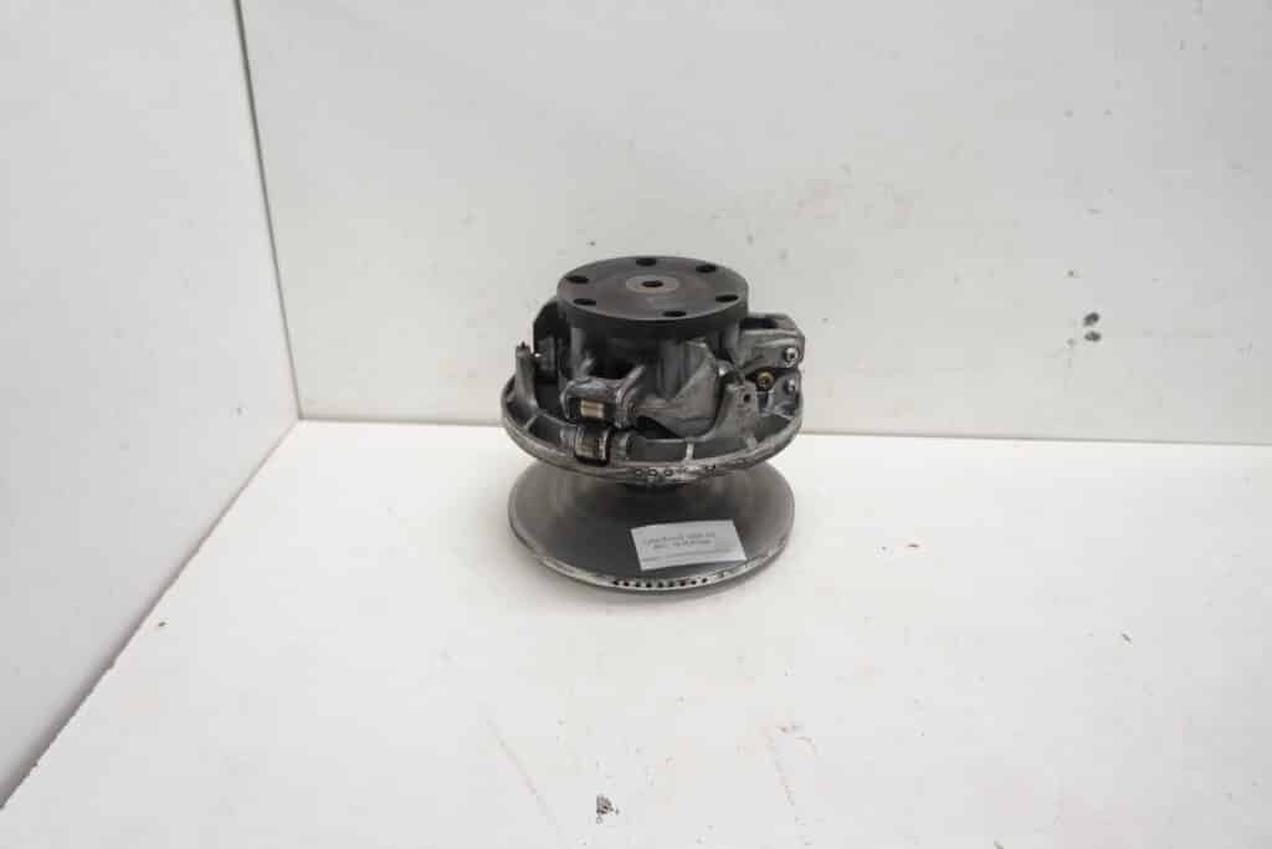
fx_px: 954
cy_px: 424
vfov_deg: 47.9
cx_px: 636
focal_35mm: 27
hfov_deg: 67.4
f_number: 3.5
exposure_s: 1/60
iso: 160
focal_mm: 18
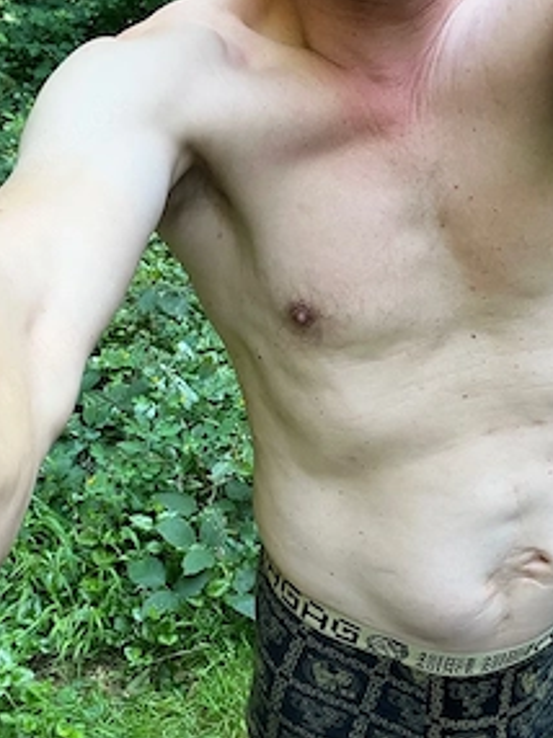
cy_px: 372
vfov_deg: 44.8
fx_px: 896
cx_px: 295
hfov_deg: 34.3
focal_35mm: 42
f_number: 2.2
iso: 100
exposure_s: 1/73
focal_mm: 2.71
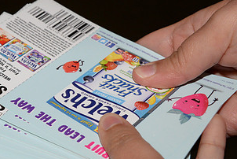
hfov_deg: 16.9
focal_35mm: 119
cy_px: 75
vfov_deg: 11.5
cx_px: 19
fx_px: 784
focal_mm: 62
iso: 3200
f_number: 10
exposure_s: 1/60
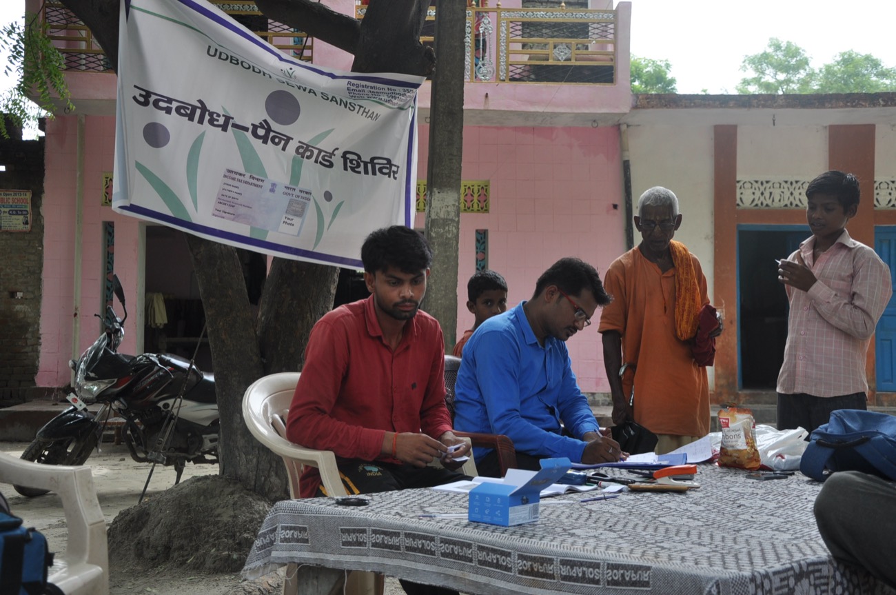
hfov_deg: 43.7
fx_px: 1118
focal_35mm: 45
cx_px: 448
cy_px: 298
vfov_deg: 29.8
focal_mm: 30
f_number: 4.2
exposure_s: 1/400
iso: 200
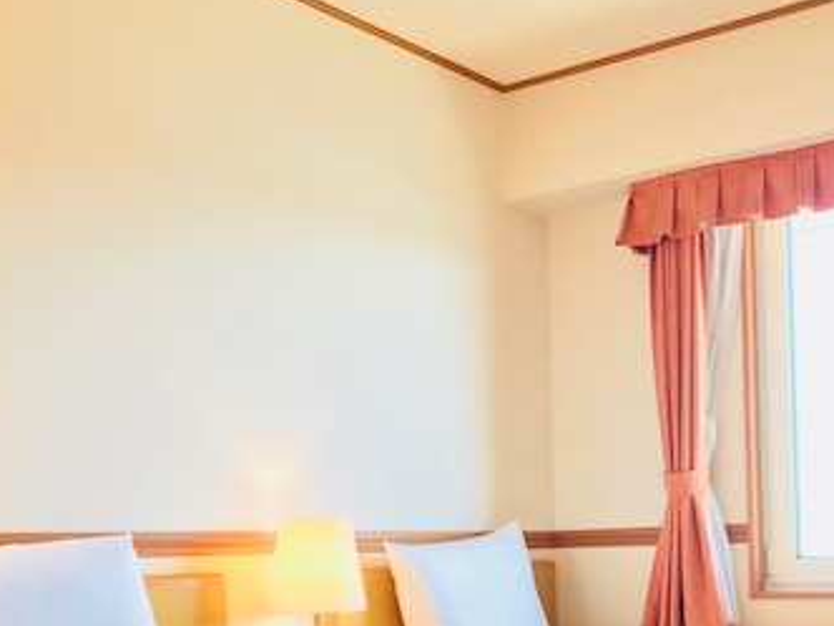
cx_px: 455
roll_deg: +1.7
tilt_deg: +0.8
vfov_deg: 26.2
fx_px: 1301
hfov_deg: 35.5
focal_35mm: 54
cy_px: 551
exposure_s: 1/60
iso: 25
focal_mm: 3.99
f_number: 1.8
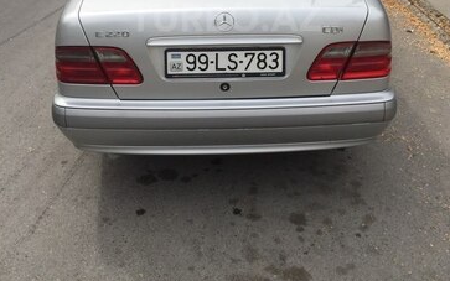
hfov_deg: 47.2
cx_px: 226
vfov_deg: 29.1
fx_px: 515
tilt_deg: -13.3
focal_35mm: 42
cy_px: 17
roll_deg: -2.6
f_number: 2.2
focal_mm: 4.15
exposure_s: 1/1980
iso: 32
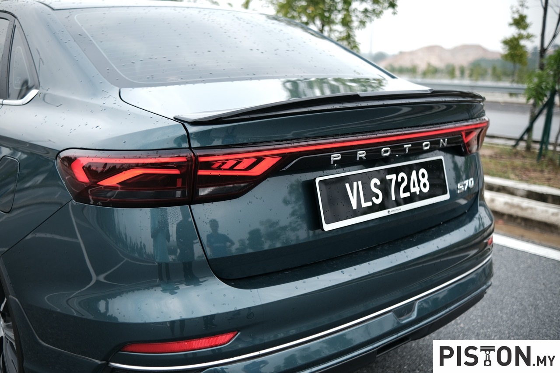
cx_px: 280
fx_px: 544
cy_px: 186
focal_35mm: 35
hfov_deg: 54.4
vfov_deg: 37.8
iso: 80
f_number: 2
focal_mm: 23
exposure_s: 1/500
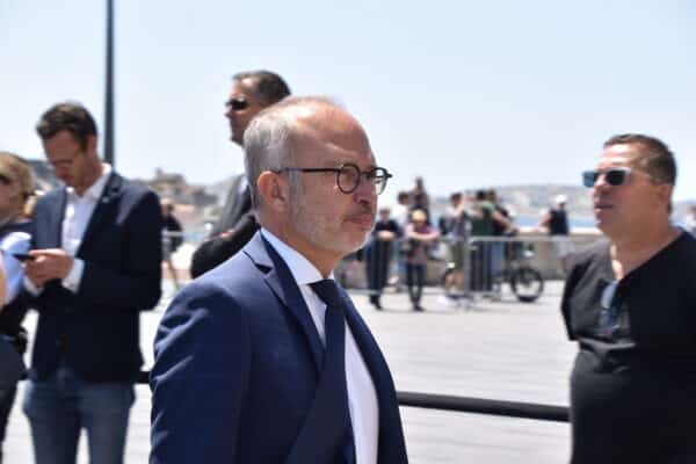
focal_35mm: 105
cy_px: 232
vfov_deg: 13.0
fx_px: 2030
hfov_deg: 19.5
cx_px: 348
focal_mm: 70
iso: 100
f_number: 8
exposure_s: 1/200
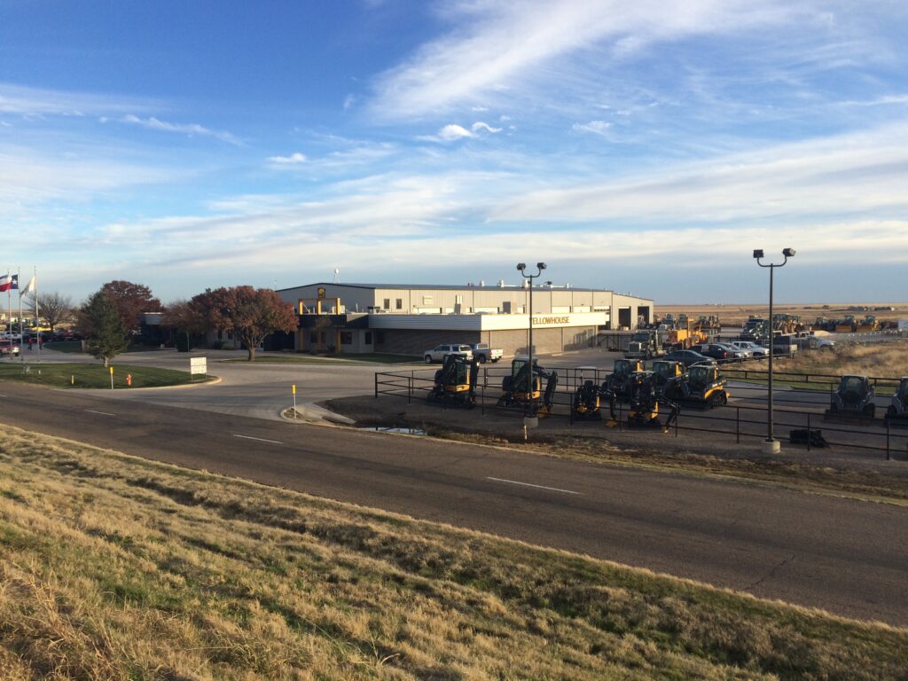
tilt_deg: -3.2
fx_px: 761
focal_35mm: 29
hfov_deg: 61.7
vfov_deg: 48.2
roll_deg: +1.7
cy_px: 340
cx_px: 454
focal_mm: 4.15
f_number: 2.2
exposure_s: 1/892
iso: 32
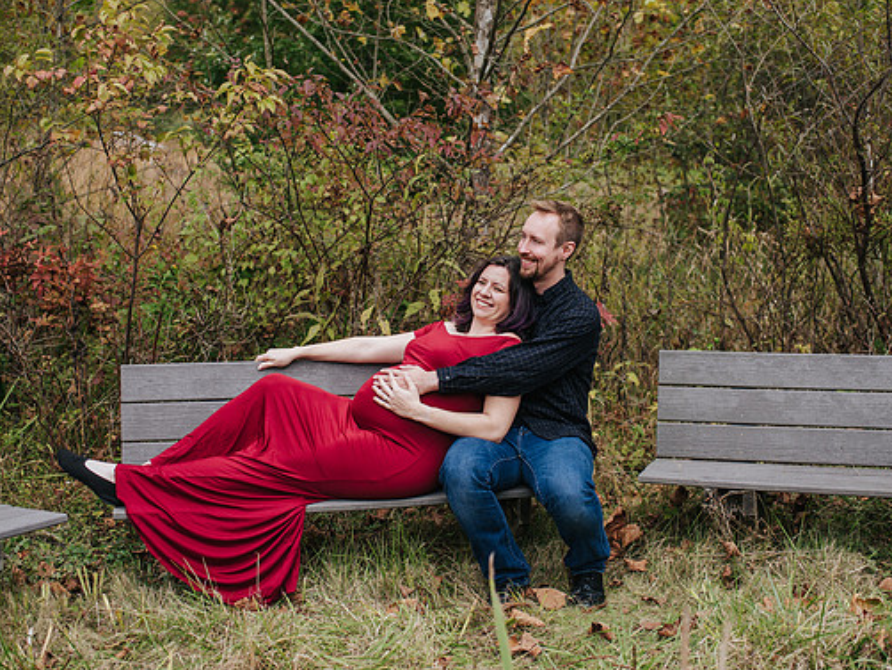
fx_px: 1134
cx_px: 470
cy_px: 296
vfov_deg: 32.9
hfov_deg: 42.9
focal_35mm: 44
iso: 220
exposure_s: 1/800
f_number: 3.2
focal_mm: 35
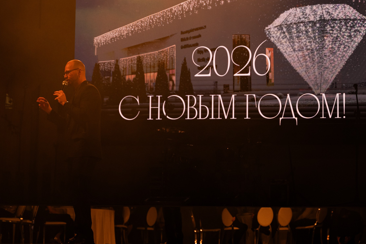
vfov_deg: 15.4
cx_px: 183
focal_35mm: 89
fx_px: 905
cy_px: 124
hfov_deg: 22.9
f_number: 3.2
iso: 4000
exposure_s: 1/500
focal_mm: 64
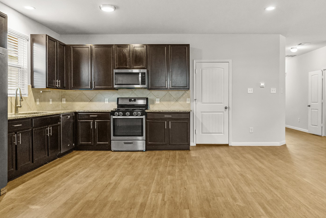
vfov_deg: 51.3
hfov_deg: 71.4
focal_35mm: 25
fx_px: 226
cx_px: 175
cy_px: 107
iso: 800
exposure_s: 1/160
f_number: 5
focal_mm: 16
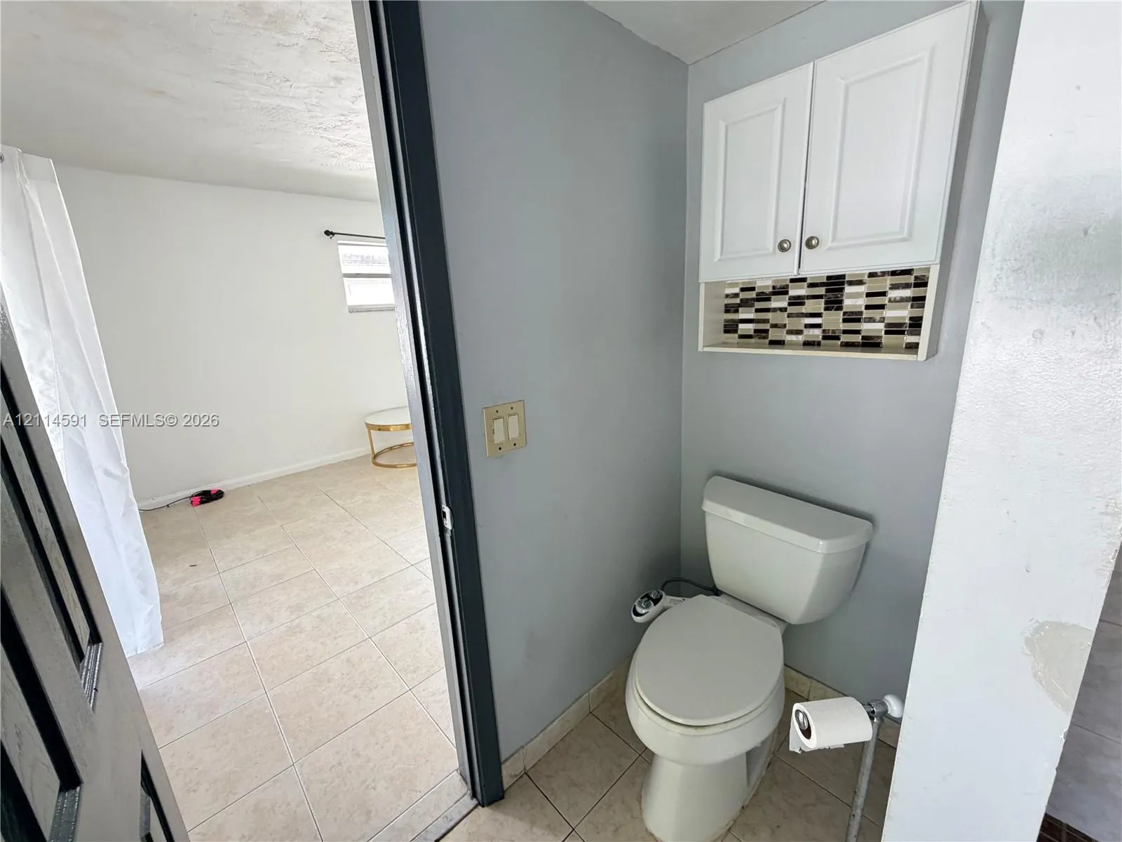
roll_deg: +3.4
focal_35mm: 14
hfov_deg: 102.1
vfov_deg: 85.7
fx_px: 454
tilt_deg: -14.7
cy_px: 421
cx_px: 561
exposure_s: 1/60
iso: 320
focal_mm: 2.22
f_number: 2.2
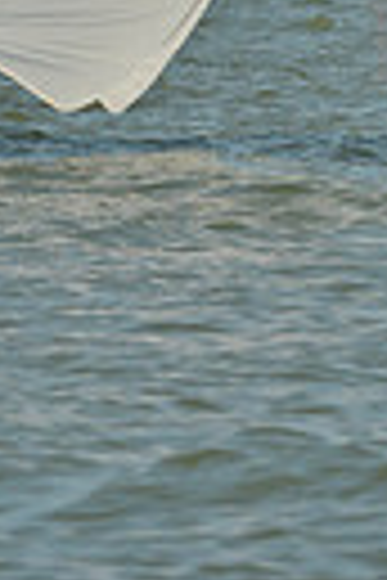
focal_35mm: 1169
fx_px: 18849
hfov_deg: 1.2
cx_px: 133
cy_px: -656
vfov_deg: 1.8
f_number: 7.1
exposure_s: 1/1000
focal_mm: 260
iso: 200
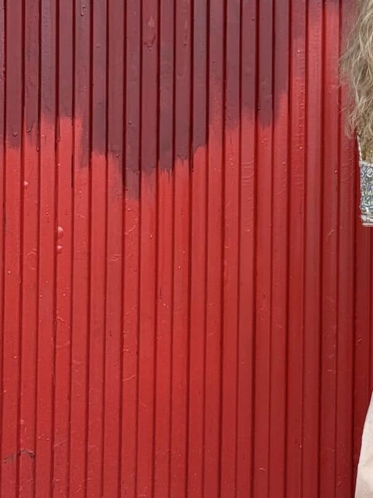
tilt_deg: +1.6
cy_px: 202
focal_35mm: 121
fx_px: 1738
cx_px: 442
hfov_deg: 12.0
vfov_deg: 16.3
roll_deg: -0.7
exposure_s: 1/1307
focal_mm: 6.76
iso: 100
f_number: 1.78
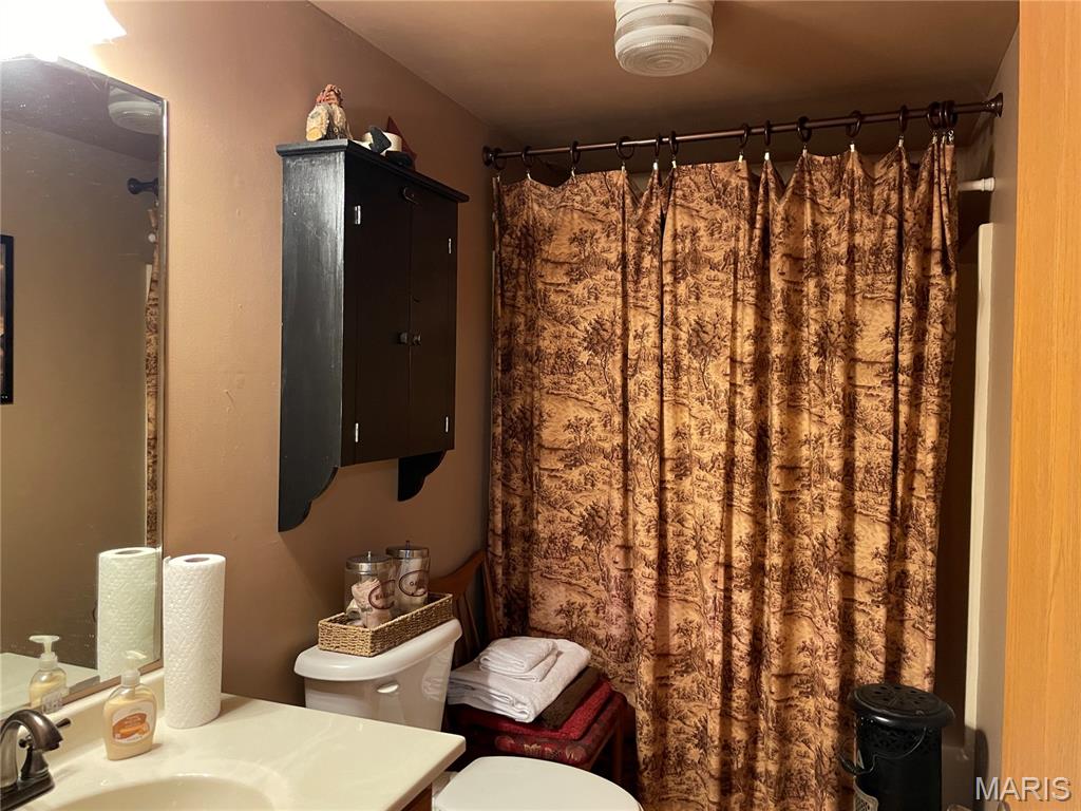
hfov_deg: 67.3
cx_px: 540
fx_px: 812
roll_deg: +0.1
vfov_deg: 53.1
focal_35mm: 26
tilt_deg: -1.0
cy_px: 406
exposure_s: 1/40
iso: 400
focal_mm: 4.2
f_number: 1.6
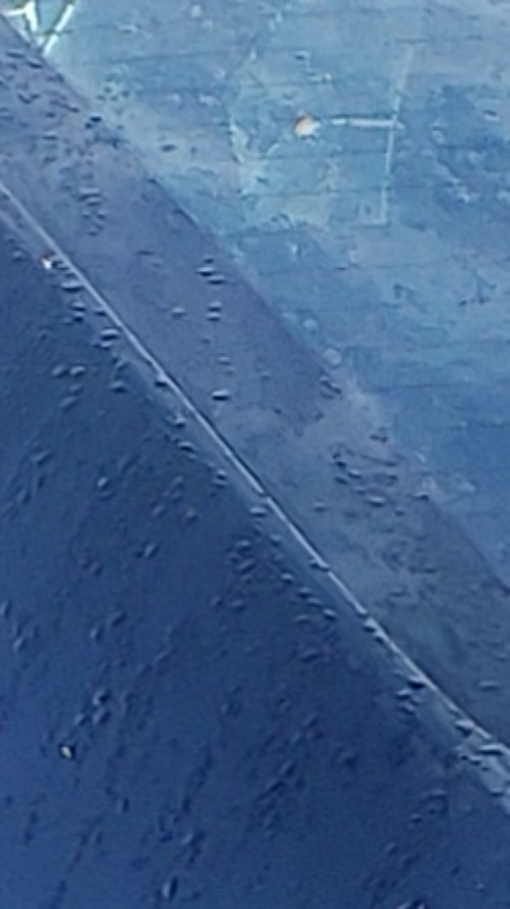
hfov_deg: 4.6
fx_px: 6329
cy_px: 1902
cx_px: 865
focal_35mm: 263
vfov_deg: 7.8
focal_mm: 3.58
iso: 40
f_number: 1.9
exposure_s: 1/251
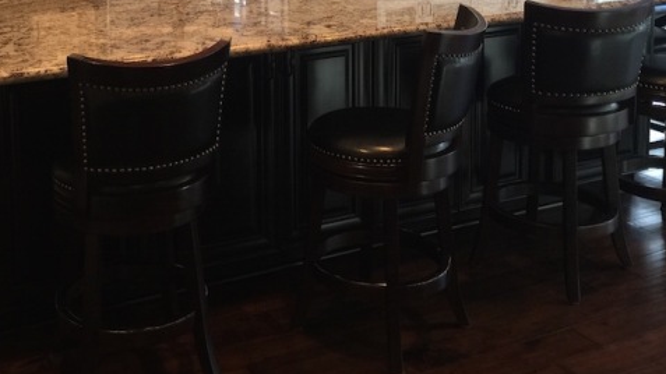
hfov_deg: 38.7
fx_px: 936
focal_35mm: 53
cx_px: 222
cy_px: -28
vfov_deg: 21.5
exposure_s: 1/30
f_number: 2.2
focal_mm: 4.15
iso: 40
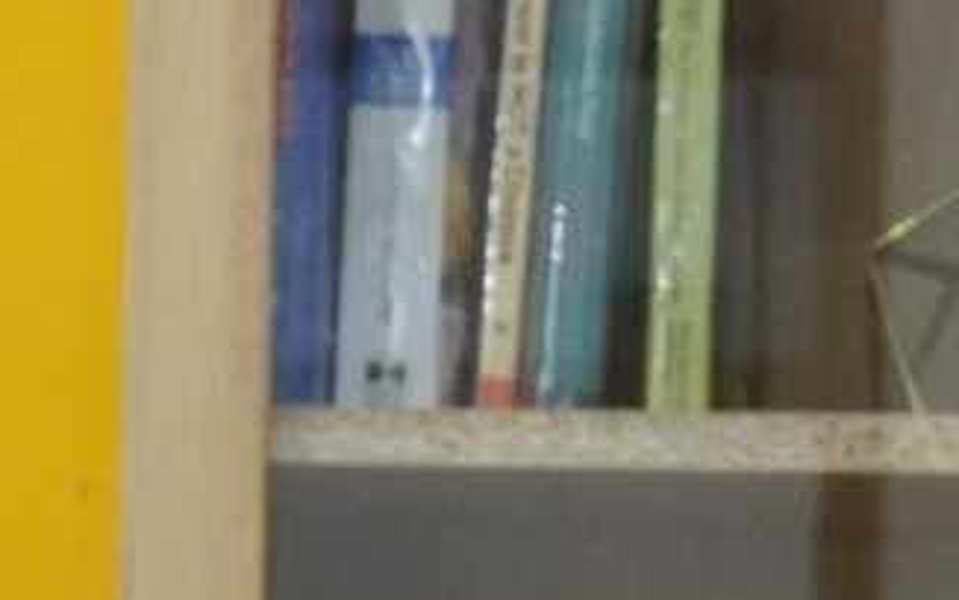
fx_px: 6745
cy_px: 950
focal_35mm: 258
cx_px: 1194
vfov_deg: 5.0
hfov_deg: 8.0
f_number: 5
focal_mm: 34
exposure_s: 1/80
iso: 6400
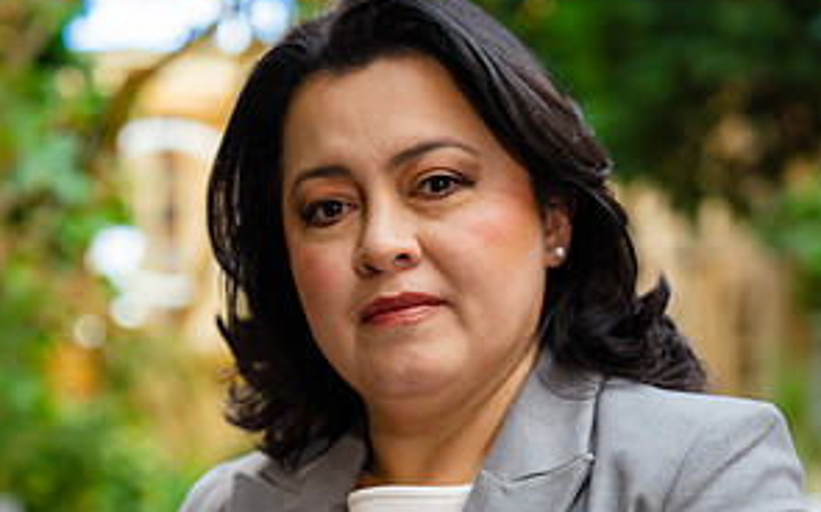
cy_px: 473
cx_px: 412
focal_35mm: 84
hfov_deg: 24.7
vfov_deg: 15.3
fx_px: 1878
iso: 160
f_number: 2.8
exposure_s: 1/60
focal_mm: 54
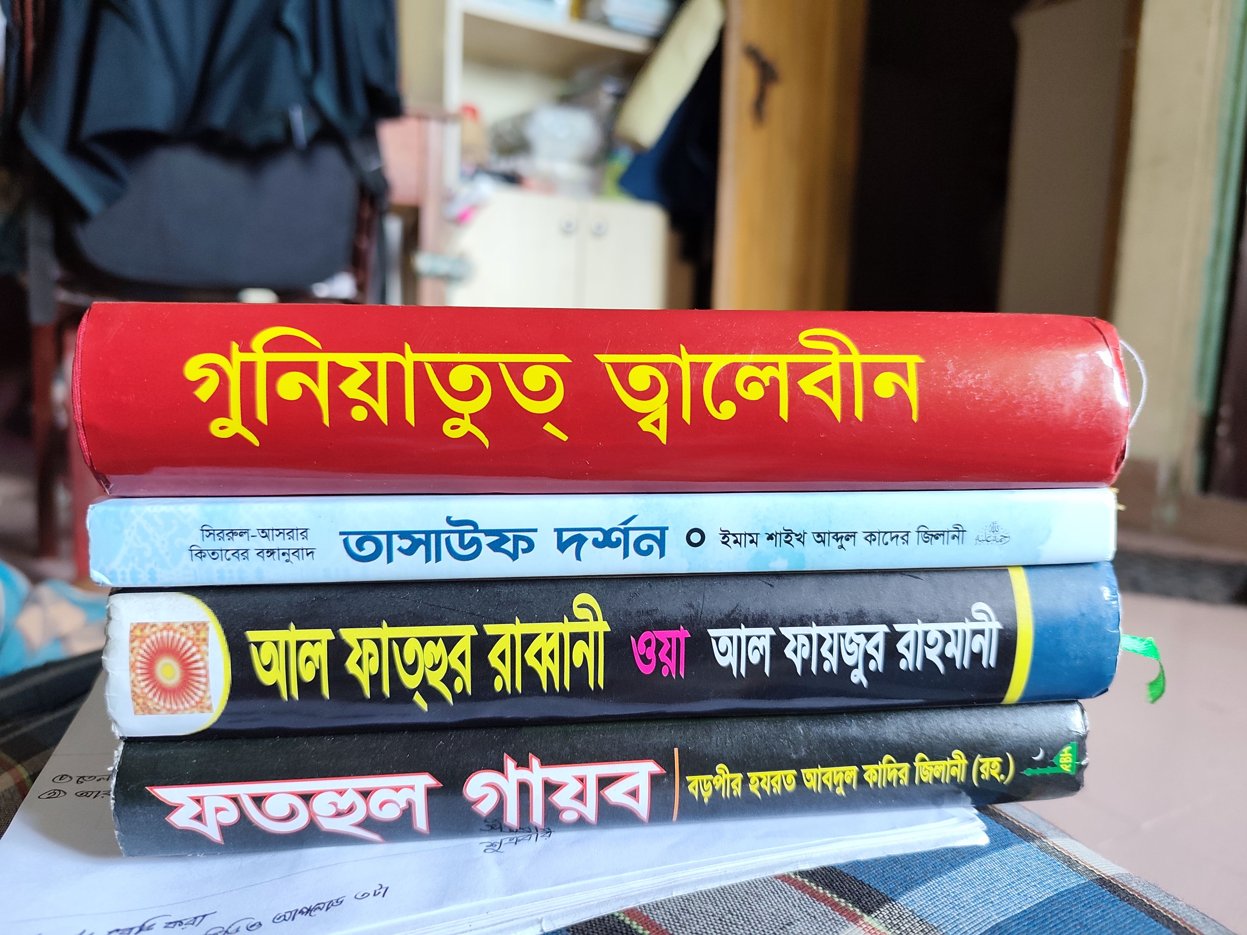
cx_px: 624
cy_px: 468
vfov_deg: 56.8
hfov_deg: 71.6
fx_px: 865
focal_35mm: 24
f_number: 1.6
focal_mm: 5.84
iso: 200
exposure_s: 1/61.7
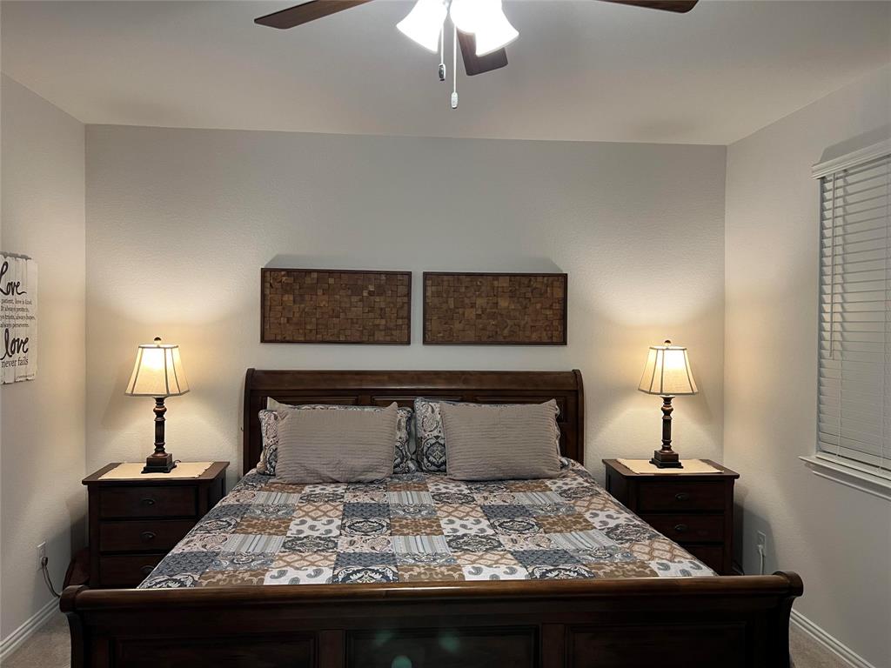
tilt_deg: -1.2
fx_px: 669
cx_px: 446
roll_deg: -0.5
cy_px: 334
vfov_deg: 53.1
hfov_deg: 67.3
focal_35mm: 26
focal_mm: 5.7
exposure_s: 1/60
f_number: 1.5
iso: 125
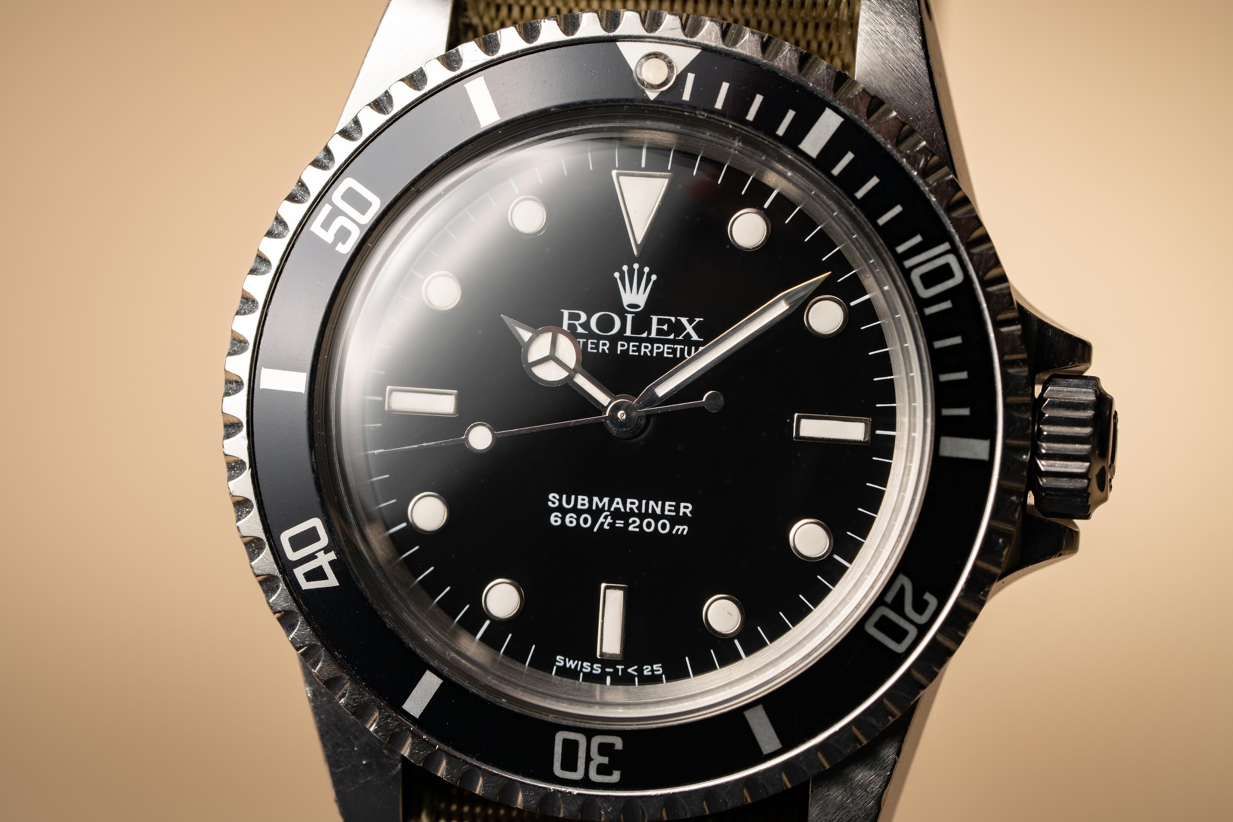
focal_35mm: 90
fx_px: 3082
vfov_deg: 15.2
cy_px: 411
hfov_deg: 22.6
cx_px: 616
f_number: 8
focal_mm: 90
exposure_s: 1/200
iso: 50
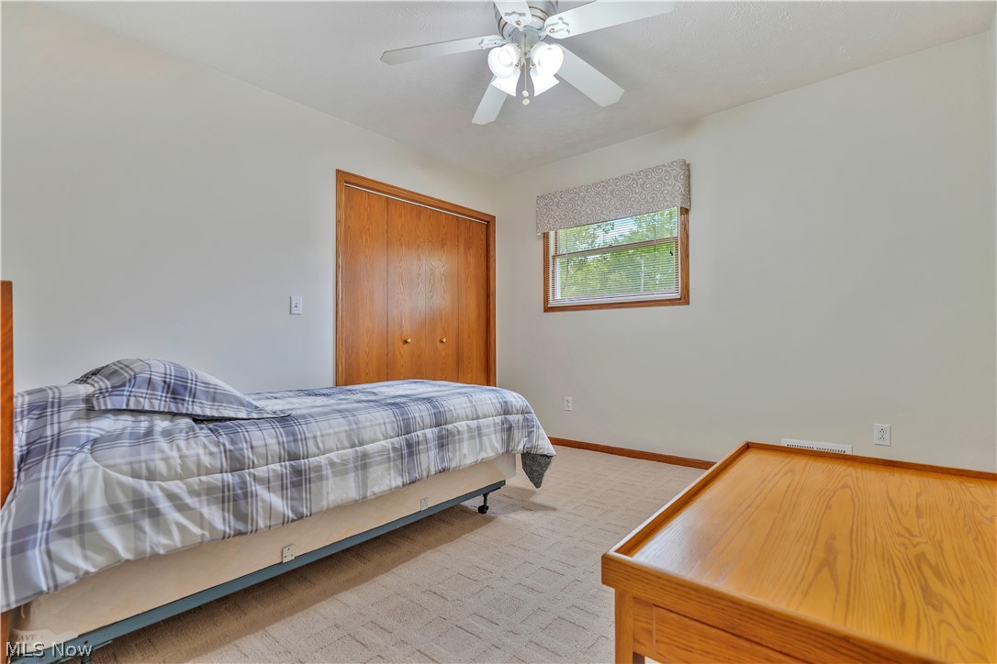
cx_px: 498
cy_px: 332
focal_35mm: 16
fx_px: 443
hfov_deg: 96.7
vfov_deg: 73.7
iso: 400
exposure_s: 1/80
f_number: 4
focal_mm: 16
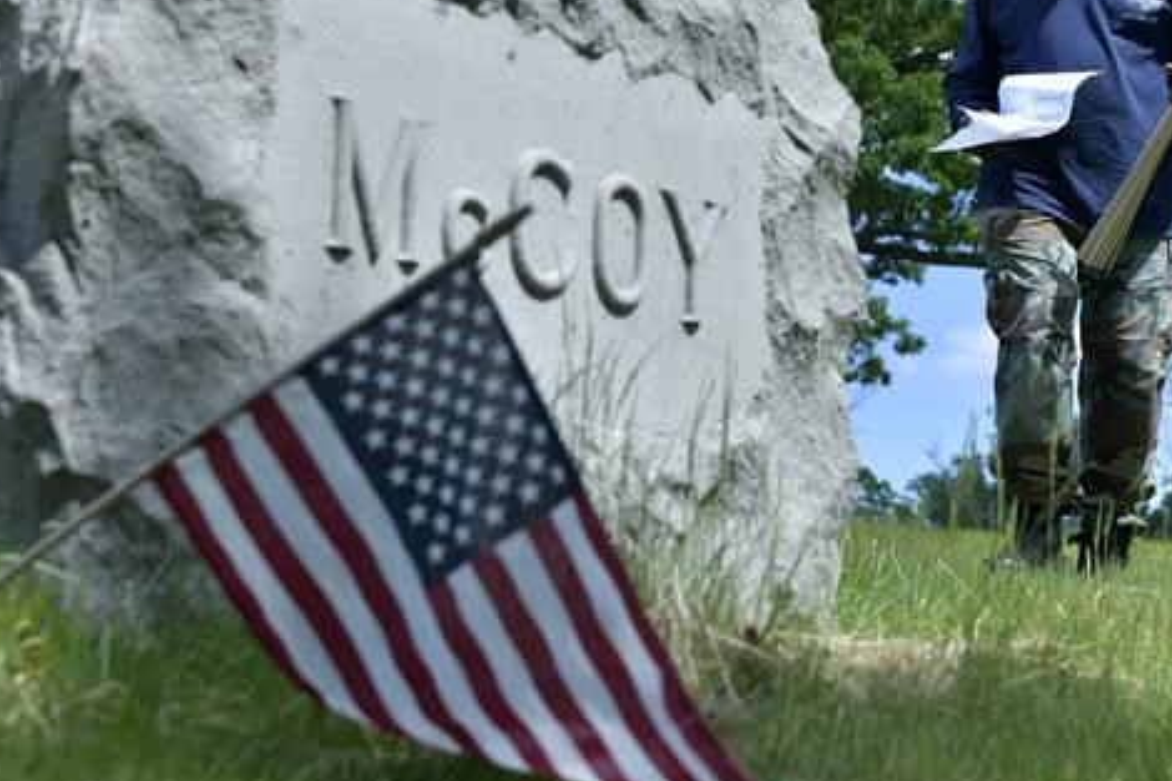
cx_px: 691
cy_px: 261
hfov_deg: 24.4
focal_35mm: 83
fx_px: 2701
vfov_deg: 16.4
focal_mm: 60
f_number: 6.3
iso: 80
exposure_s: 1/500
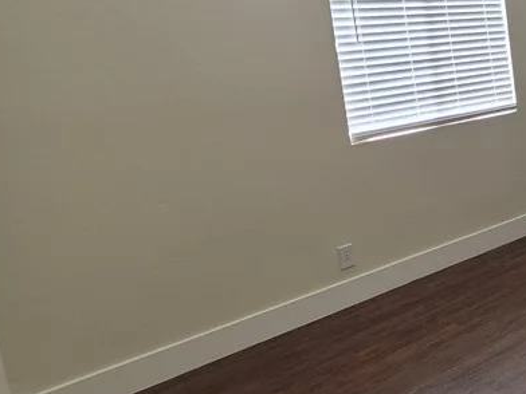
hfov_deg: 45.7
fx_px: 517
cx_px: 523
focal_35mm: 34
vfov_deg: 40.8
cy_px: 106
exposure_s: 1/60
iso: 50
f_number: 2.2
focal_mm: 1.74
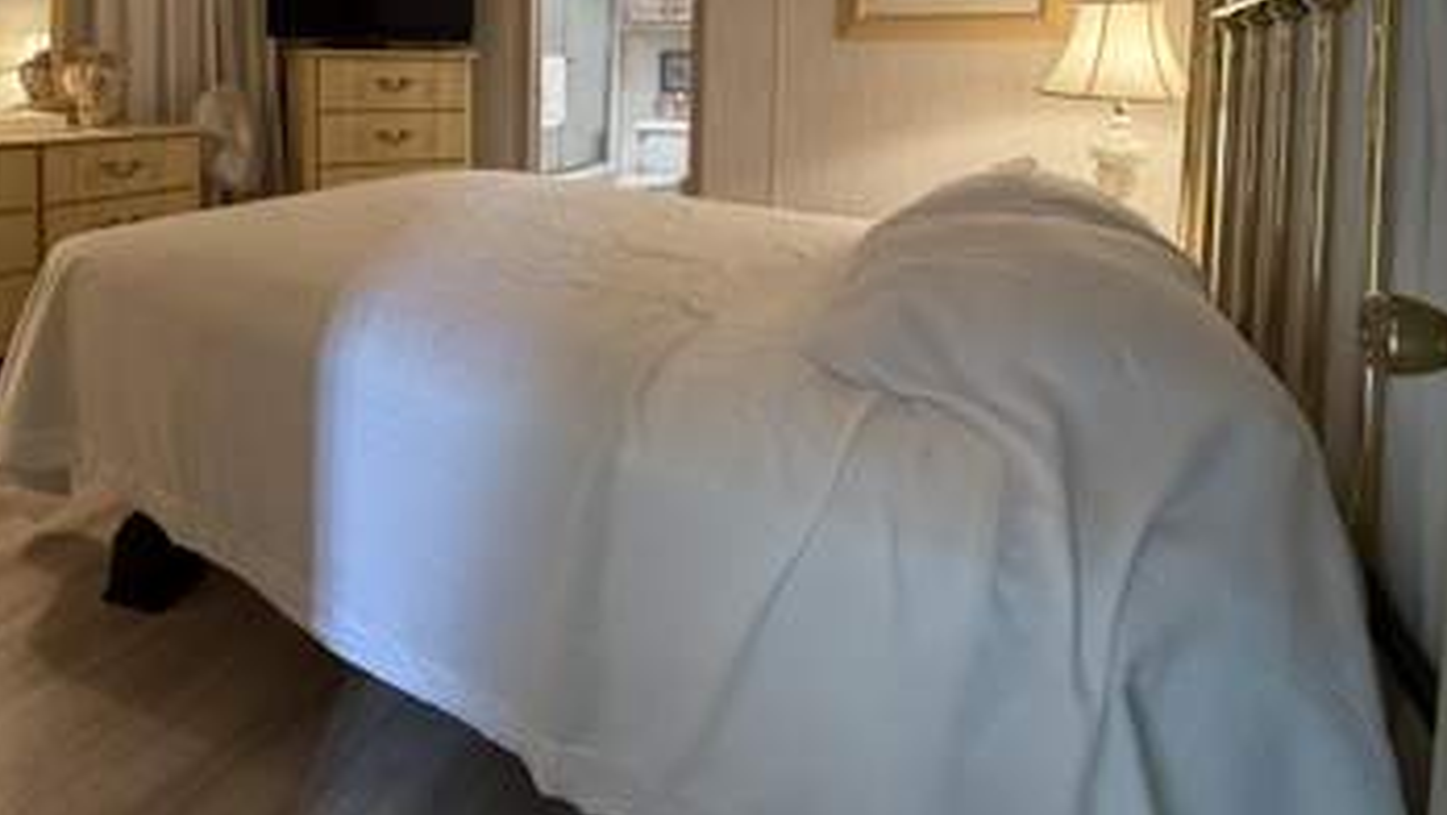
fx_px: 806
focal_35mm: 21
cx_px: 499
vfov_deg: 48.8
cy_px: 106
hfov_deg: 81.4
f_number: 2.2
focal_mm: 2.22
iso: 250
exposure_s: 1/60
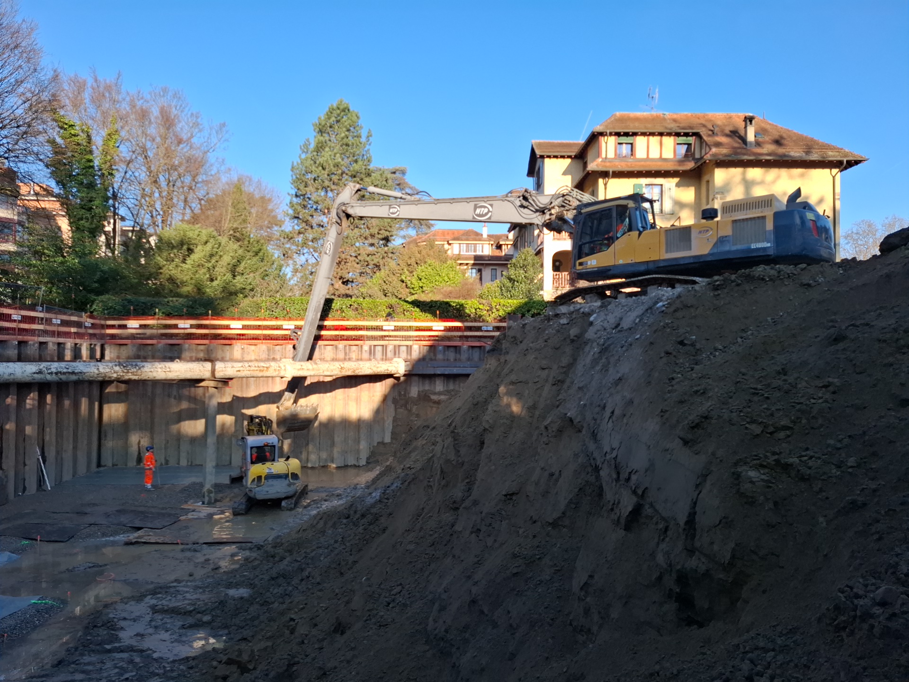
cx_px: 454
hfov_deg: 73.9
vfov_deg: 58.9
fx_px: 604
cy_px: 341
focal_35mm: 23
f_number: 1.8
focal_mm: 5.54
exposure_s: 1/947
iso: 50
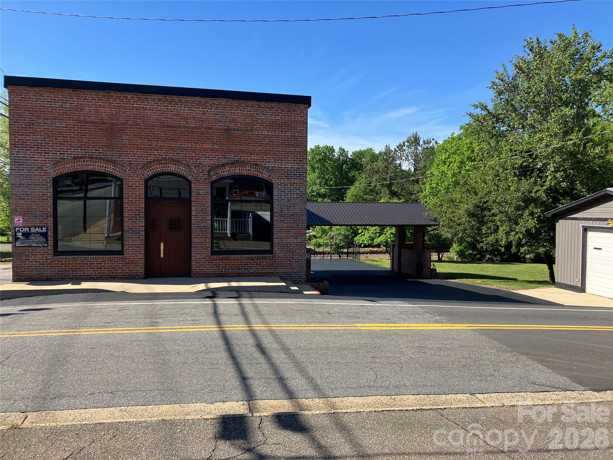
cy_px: 230
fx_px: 496
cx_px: 306
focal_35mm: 28
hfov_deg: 63.4
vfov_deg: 49.7
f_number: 1.8
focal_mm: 3.99
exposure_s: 1/1130
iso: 32
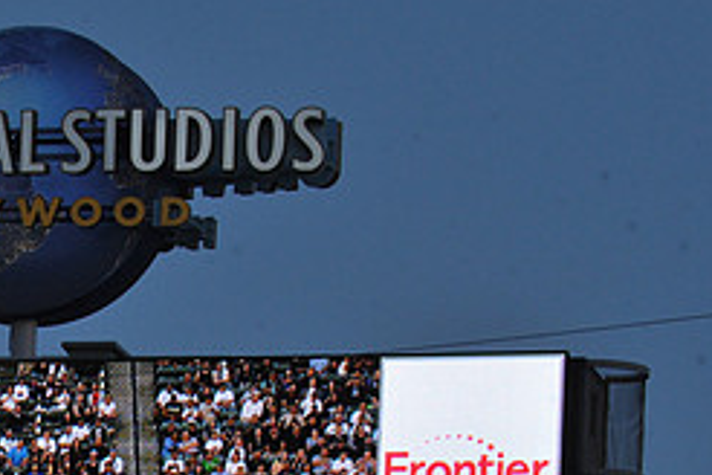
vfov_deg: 2.9
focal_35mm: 471
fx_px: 9315
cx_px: 35
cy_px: 507
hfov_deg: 4.4
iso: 1250
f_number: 11
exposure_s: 1/500
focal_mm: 200
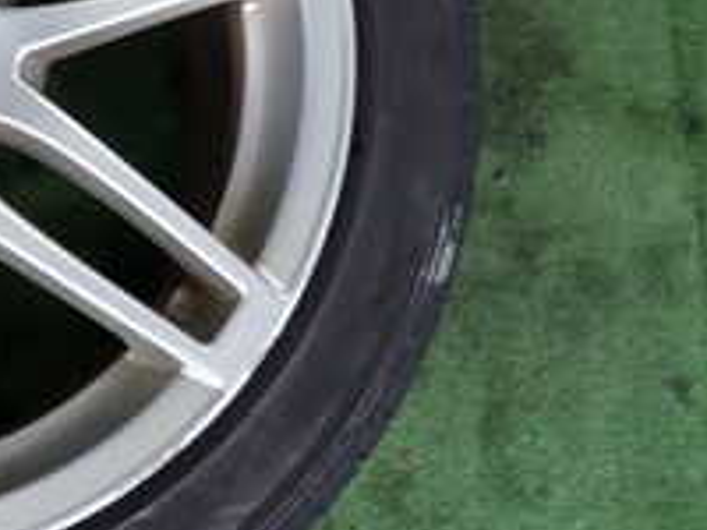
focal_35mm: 75
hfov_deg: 23.7
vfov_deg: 19.0
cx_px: -145
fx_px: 1532
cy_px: -32
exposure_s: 1/125
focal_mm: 4.5
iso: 160
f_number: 2
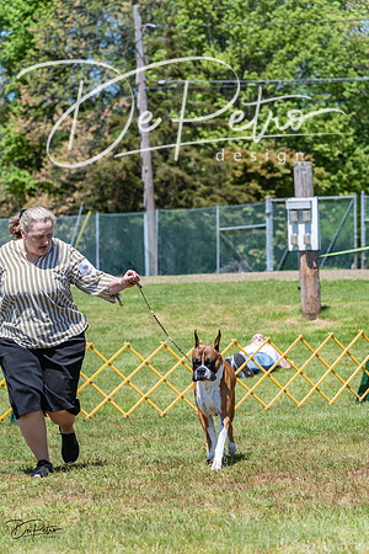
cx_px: 184
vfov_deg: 14.1
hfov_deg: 9.4
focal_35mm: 146
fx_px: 2245
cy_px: 277
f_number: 6.3
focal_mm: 146
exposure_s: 1/1600
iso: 500
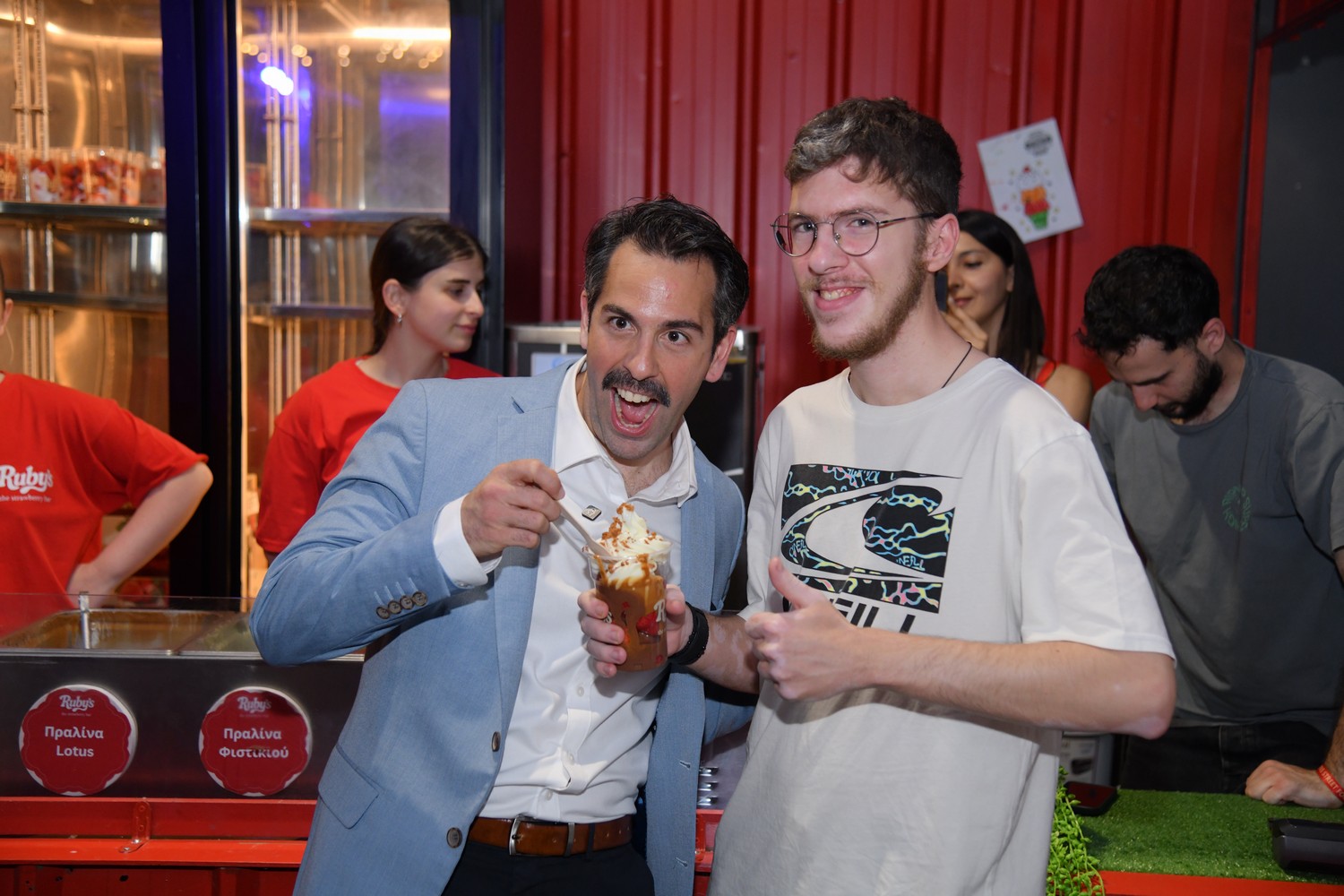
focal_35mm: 50
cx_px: 672
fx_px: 1867
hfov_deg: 39.6
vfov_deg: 27.0
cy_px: 448
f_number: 4
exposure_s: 1/250
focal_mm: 50
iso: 1250
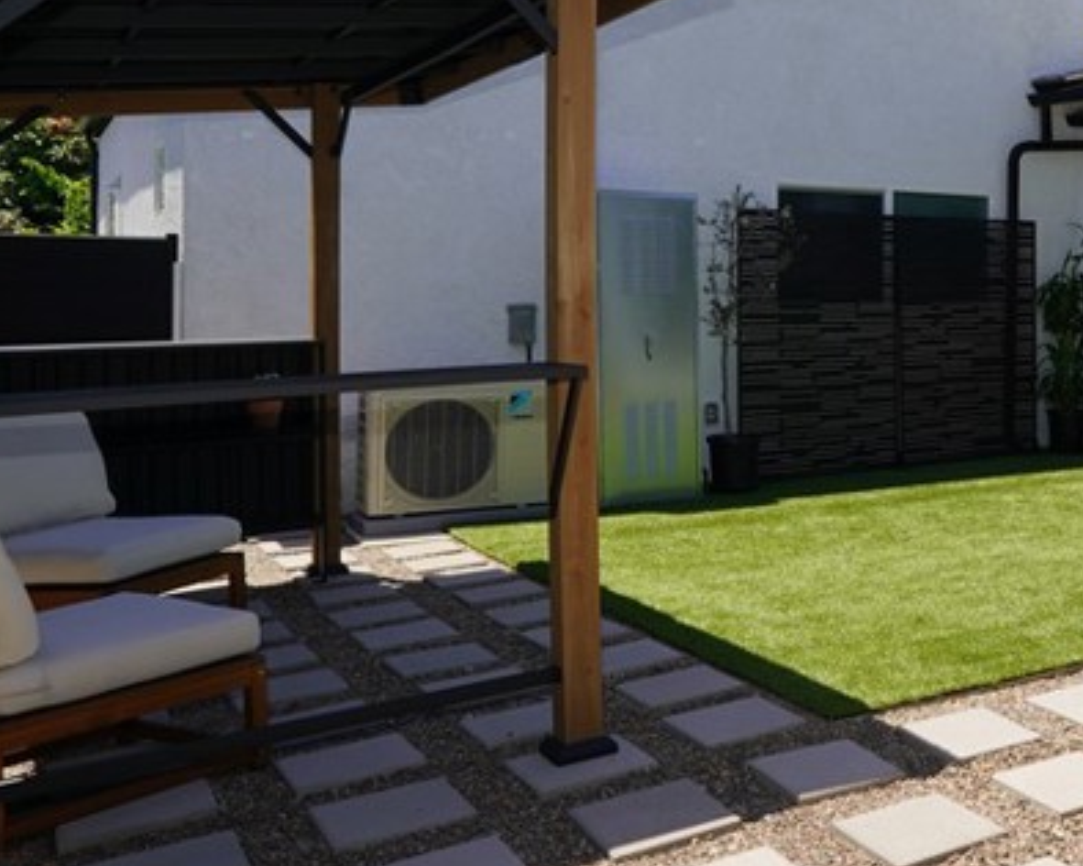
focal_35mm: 39
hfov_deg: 38.5
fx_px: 1250
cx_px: 1198
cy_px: 296
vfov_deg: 37.8
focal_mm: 16
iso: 100
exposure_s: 1/100
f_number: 13
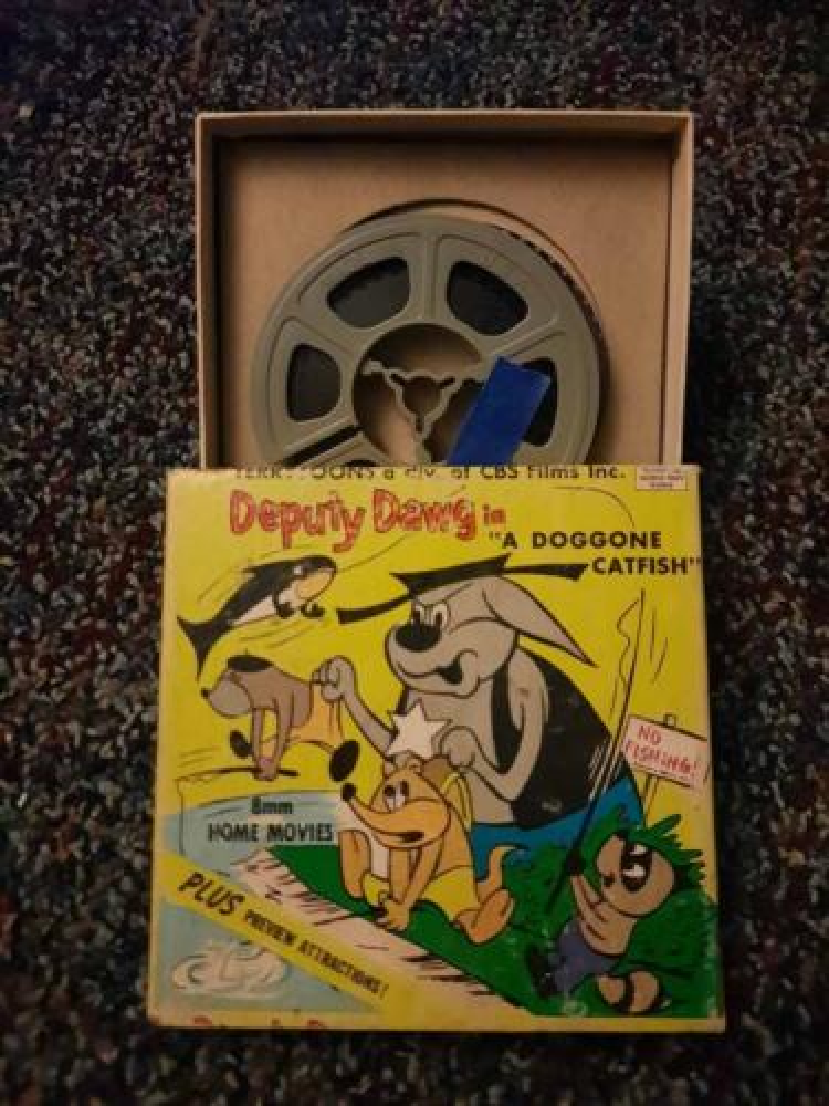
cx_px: 414
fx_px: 798
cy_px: 553
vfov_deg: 69.4
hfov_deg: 54.9
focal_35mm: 25
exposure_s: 1/20
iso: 1000
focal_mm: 4.6
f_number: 2
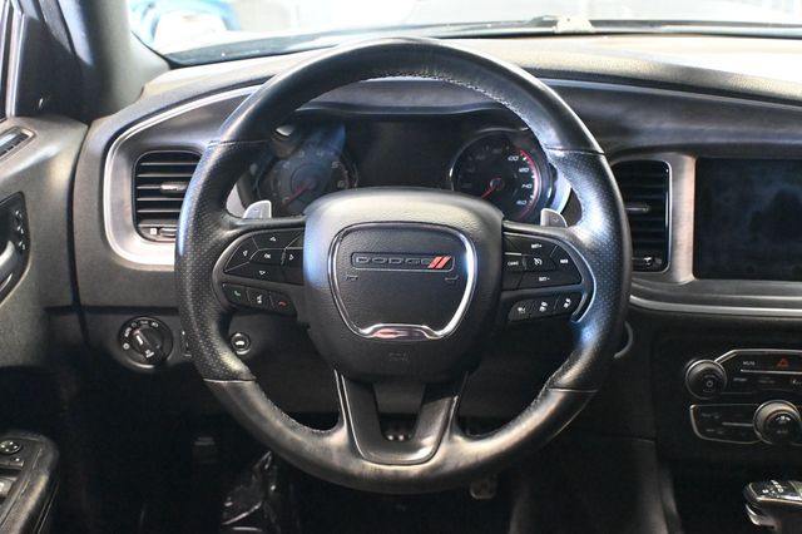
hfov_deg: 49.6
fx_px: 868
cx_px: 401
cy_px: 267
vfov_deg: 34.2
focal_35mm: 39
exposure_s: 1/25
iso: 12800
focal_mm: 26
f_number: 4.5
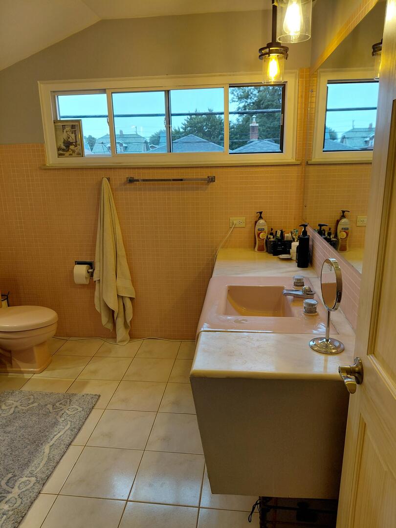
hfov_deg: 54.9
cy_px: 264
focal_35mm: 25
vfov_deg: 69.4
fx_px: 381
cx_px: 198
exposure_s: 1/120
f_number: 1.8
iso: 80
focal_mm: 4.69
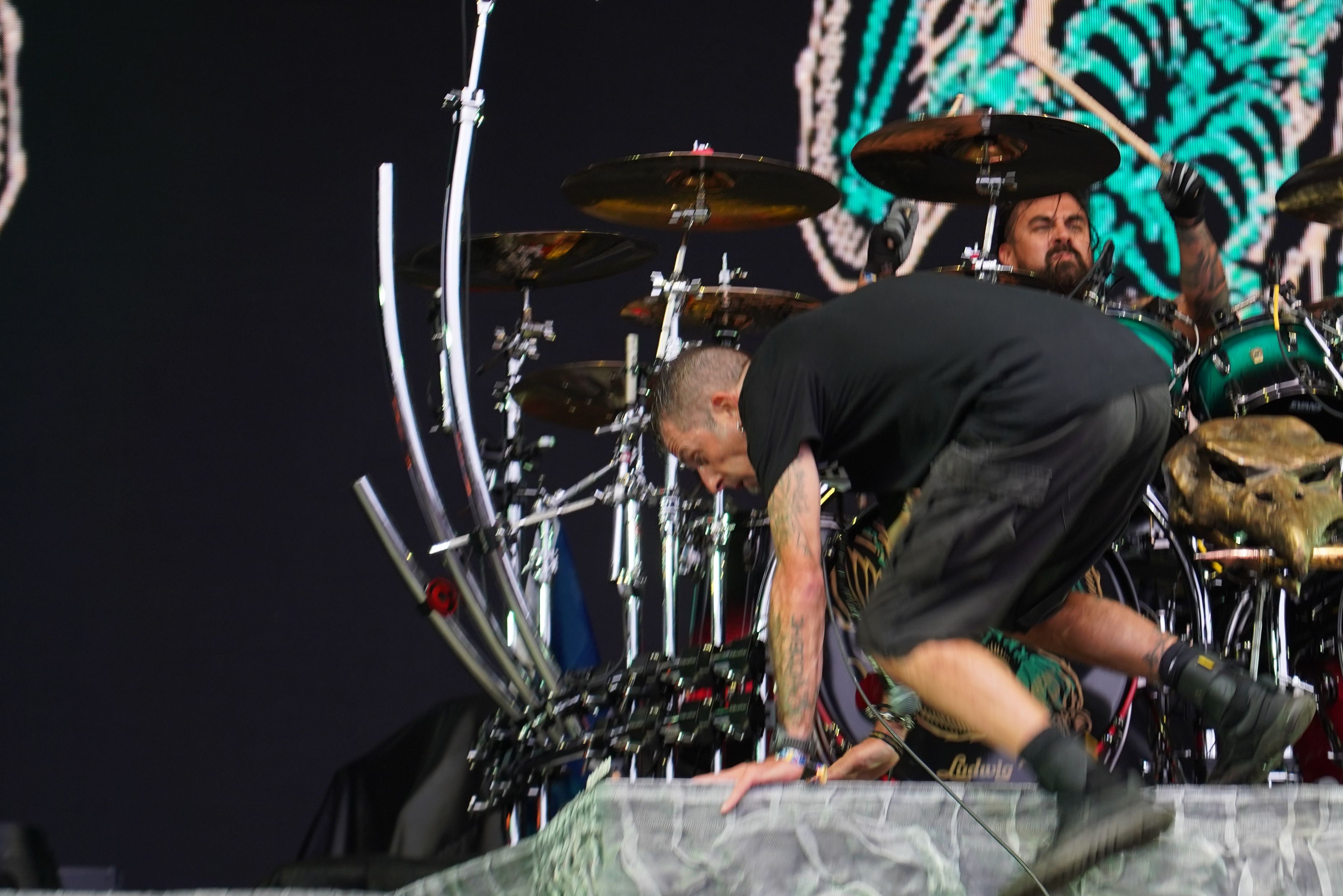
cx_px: 970
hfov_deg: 14.3
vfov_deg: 9.6
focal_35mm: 143
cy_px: 449
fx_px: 5335
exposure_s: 1/125
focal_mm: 89
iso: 400
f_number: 4
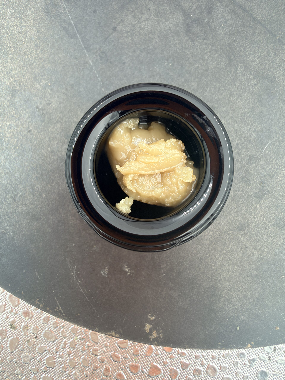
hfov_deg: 54.9
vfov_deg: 69.4
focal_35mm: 25
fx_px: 274
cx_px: 142
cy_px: 190
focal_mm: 2.22
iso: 64
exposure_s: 1/121
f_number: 2.2
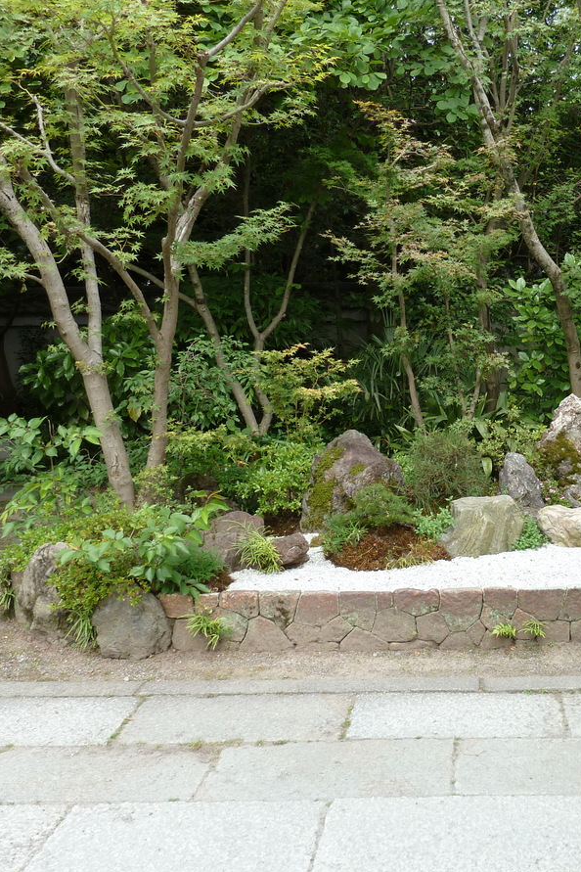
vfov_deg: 54.4
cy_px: 438
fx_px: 847
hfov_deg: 36.4
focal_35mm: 35
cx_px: 475
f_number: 3.3
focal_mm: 4.1
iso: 80
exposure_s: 1/160
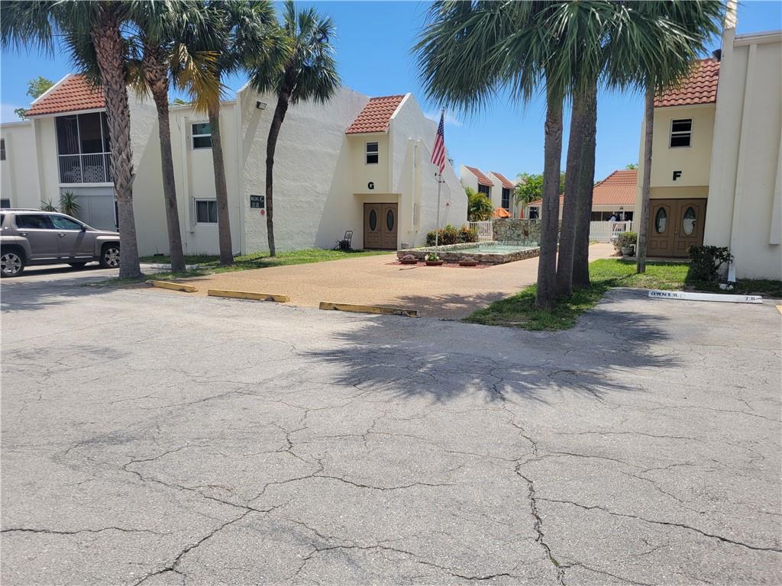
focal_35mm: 26
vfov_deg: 53.1
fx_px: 587
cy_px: 293
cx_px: 391
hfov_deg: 67.3
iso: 40
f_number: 1.8
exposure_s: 1/2737
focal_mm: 5.4
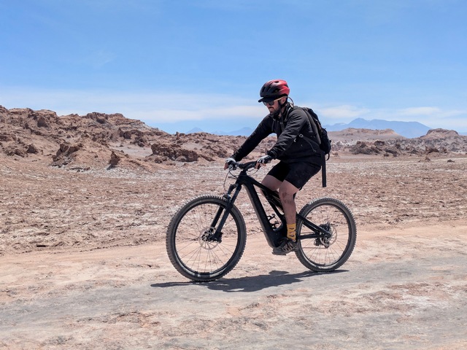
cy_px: 175
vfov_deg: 28.6
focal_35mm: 51
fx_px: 688
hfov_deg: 37.5
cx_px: 234
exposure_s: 1/3846
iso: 76
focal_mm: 5.43
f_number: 1.89
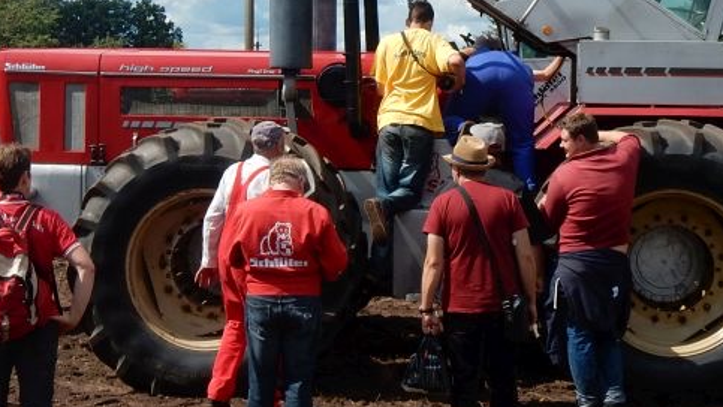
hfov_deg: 23.1
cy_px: 60
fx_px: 1764
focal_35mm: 92
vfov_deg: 13.1
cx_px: 322
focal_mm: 9
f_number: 4.5
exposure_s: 1/1000
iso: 125
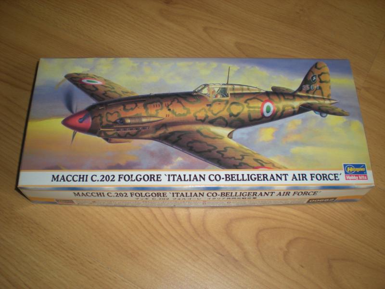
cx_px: 192
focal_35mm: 38
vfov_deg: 37.7
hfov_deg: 49.0
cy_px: 144
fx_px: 423
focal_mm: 6.3
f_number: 3.1
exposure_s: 1/40
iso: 64
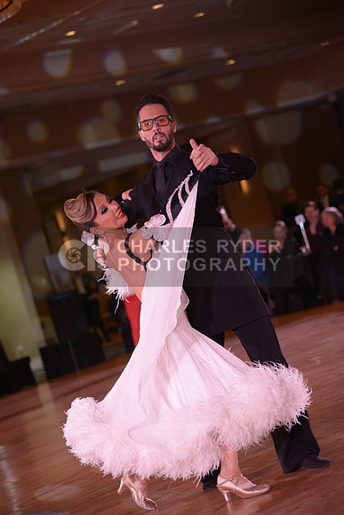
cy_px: 258
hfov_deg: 12.5
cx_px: 172
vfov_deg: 18.6
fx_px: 1576
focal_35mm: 110
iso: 1250
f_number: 4
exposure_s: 1/200
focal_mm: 110
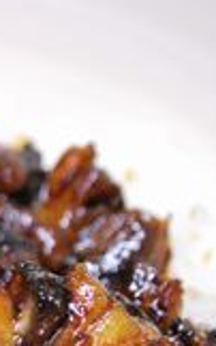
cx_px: -129
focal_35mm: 176
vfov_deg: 11.9
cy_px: 199
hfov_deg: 7.3
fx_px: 1658
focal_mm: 35
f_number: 5.3
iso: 800
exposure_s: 1/15
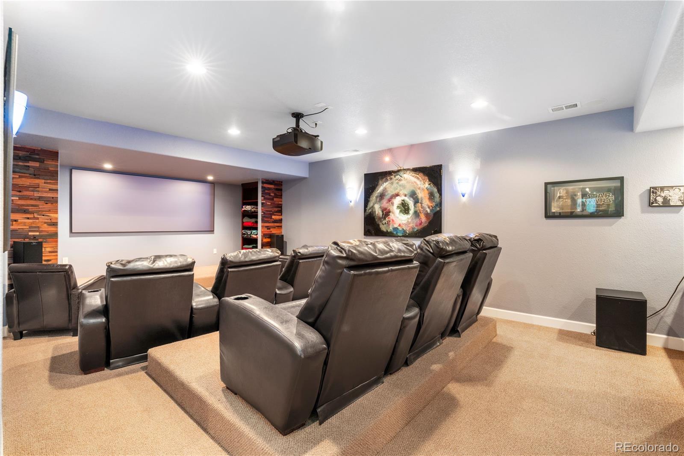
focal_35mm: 16
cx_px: 342
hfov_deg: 96.7
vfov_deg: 73.7
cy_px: 228
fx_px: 304
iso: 640
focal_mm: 16
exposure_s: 1/5
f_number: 8
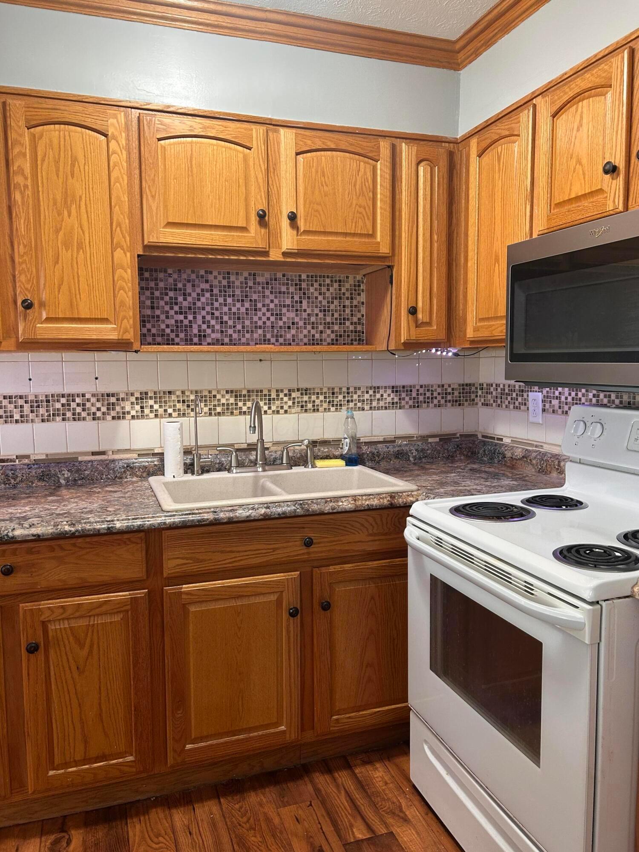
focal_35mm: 26
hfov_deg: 53.1
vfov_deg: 67.3
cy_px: 426
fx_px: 640
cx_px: 320
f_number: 1.5
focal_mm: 5.7
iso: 100
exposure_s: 1/60
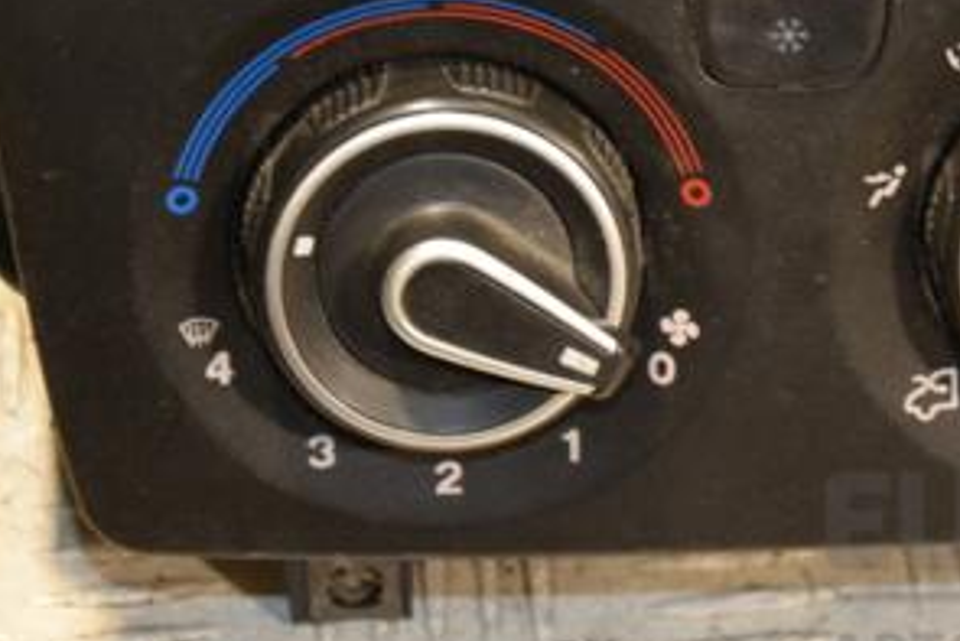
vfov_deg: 7.3
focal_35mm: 189
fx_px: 5042
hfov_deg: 10.8
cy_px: 88
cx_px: 765
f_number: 5.3
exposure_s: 1/100
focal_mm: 62
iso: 800
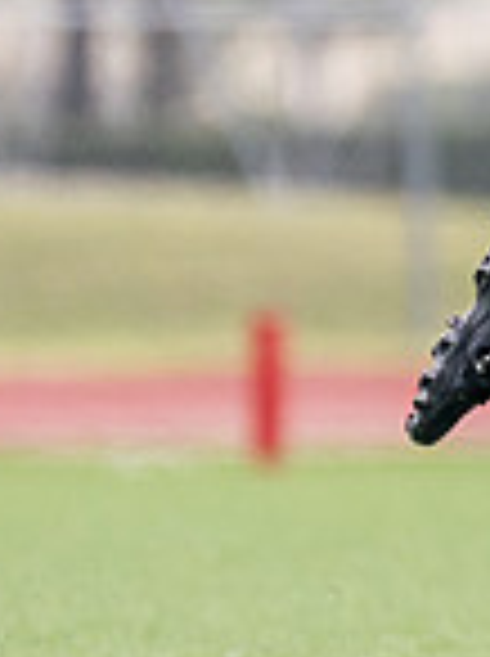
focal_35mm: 1913
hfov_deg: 0.8
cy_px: -46
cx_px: 958
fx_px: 36212
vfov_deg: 1.0
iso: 250
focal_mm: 200
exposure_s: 1/2500
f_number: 2.8
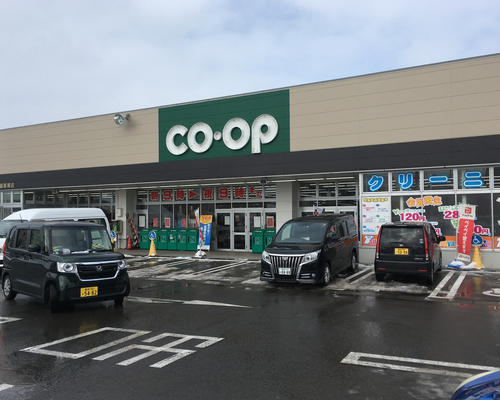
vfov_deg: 47.1
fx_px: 459
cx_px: 255
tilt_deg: +3.6
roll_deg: +0.0
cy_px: 199
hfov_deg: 57.2
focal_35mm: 31
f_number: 2.2
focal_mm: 4.15
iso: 25
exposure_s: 1/1789
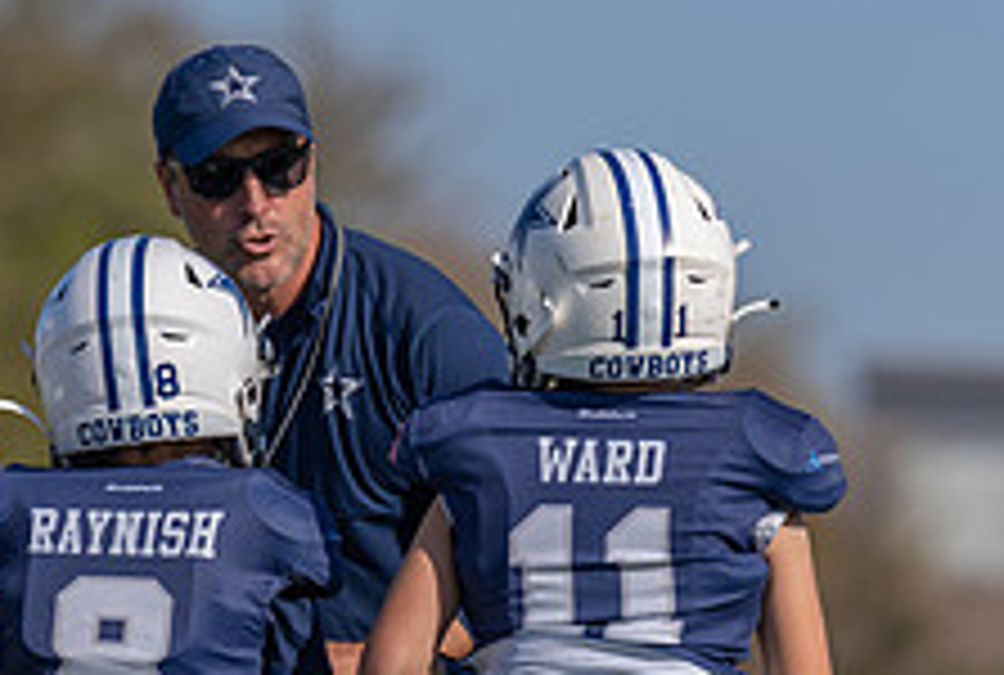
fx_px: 16331
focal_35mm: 584
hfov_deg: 3.5
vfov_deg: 2.4
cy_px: 542
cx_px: 322
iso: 160
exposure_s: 1/3200
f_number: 3.2
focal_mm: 200
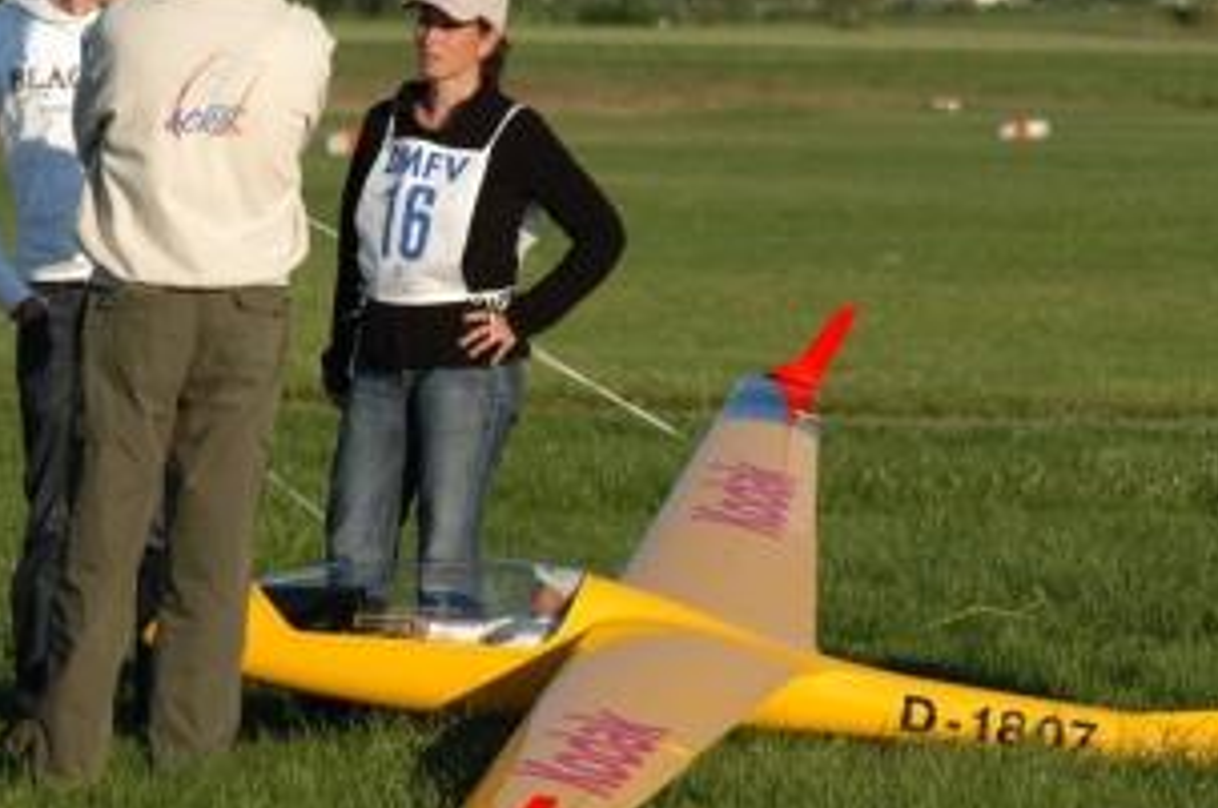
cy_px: 322
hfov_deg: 6.4
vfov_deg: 4.3
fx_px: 10868
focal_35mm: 322
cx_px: 659
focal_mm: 145
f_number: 7.1
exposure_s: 1/800
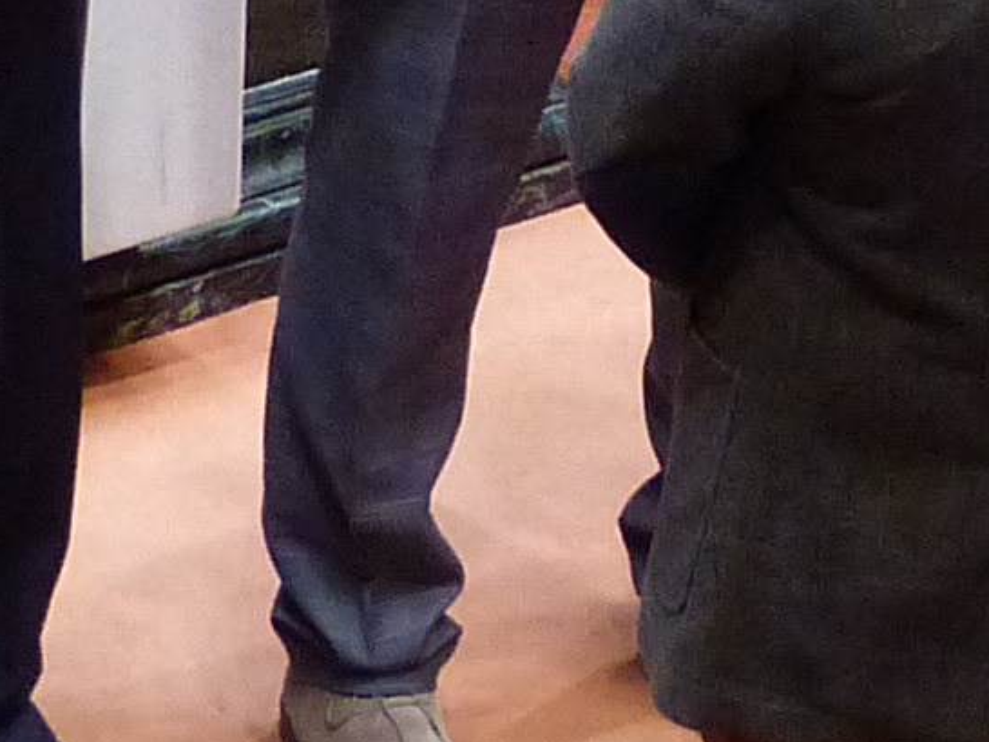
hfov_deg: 4.6
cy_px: -443
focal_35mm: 432
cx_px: 571
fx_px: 12348
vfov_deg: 3.4
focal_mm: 10.5
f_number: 2.8
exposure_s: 1/20
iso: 400
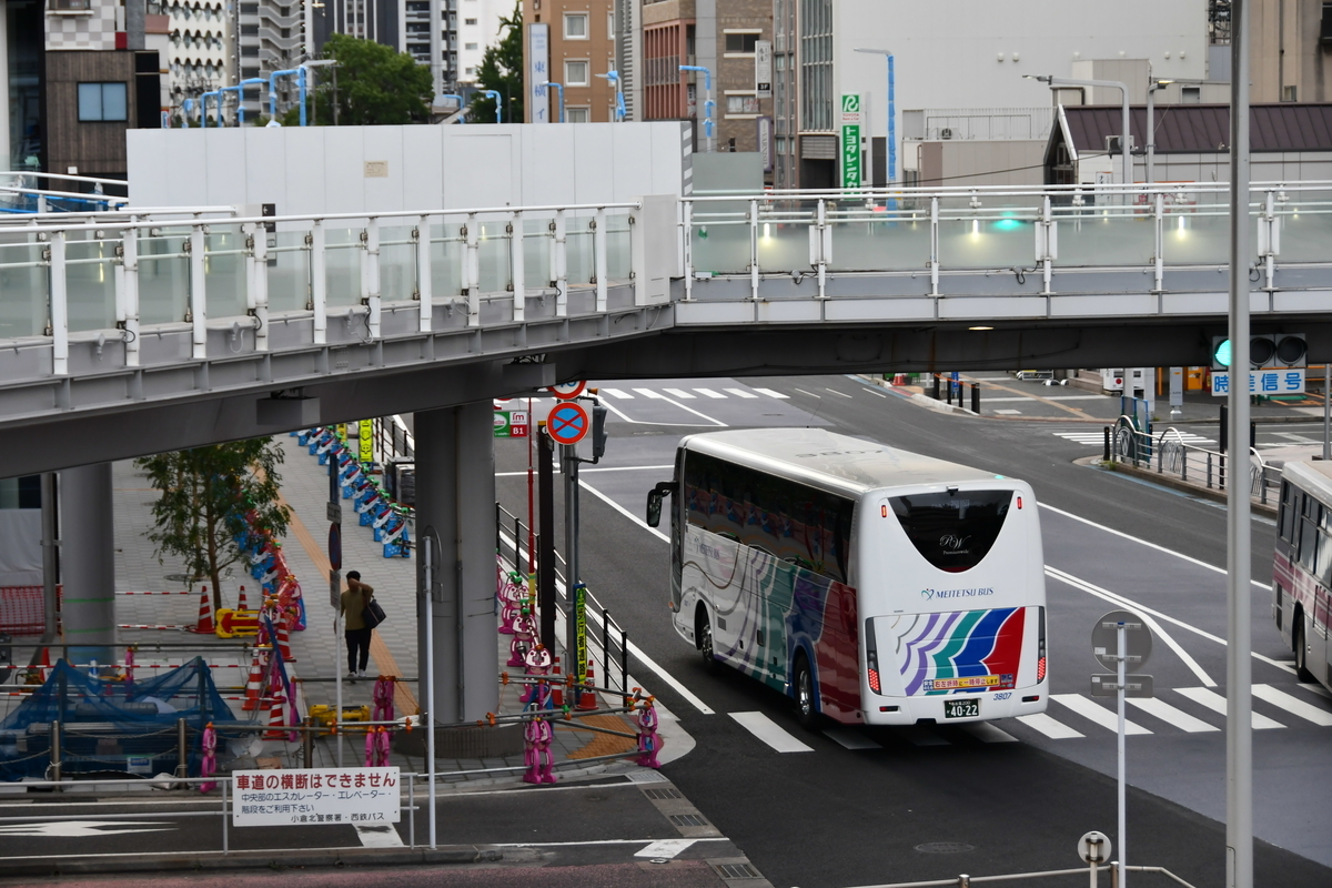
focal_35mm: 105
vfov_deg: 13.0
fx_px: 3885
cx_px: 666
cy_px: 444
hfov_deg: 19.5
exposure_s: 1/250
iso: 400
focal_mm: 70
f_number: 5.6
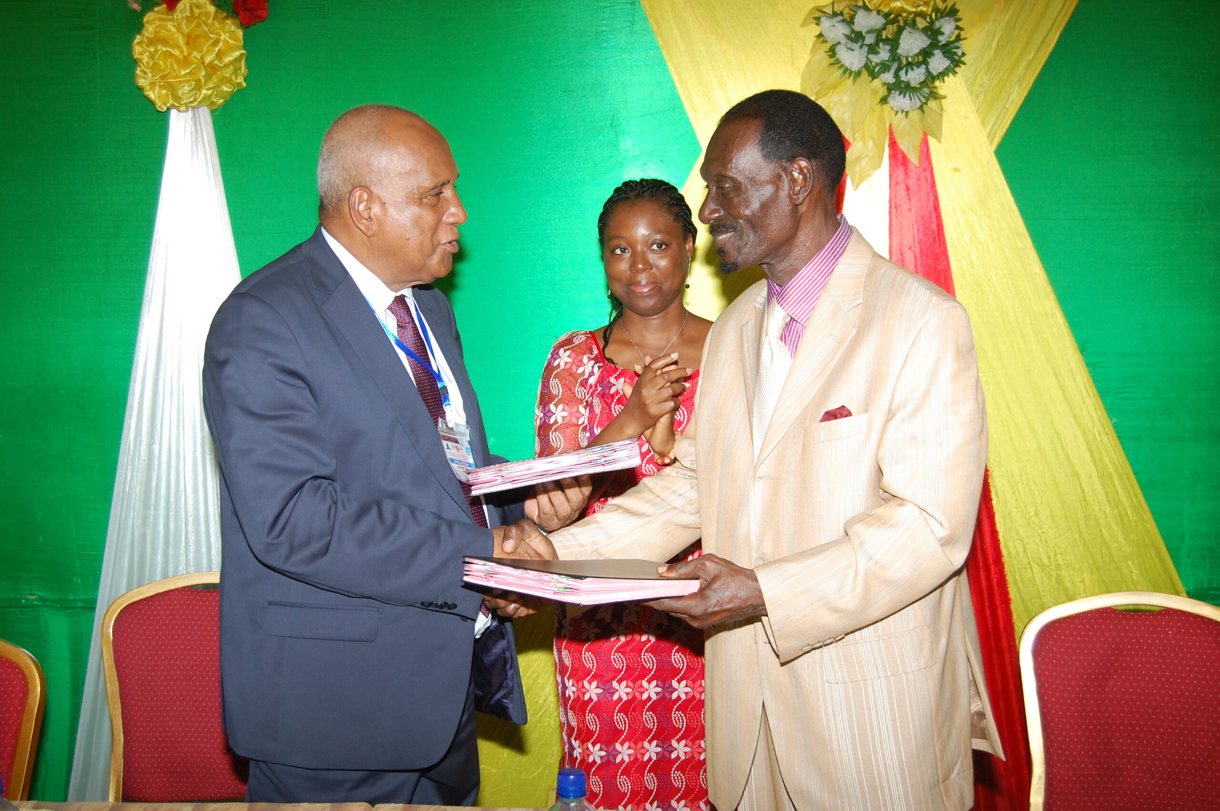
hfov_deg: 42.4
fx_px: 1574
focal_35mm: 46
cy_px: 406
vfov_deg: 28.9
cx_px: 610
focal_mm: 31
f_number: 5
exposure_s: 1/125
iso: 400
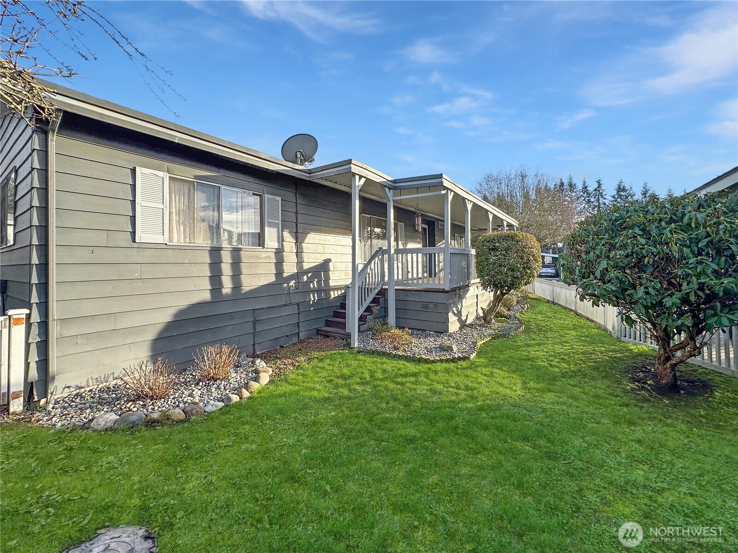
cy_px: 276
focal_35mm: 14
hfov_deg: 102.1
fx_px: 298
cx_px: 369
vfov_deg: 85.7
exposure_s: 1/550
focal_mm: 2.22
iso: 40
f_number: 2.2
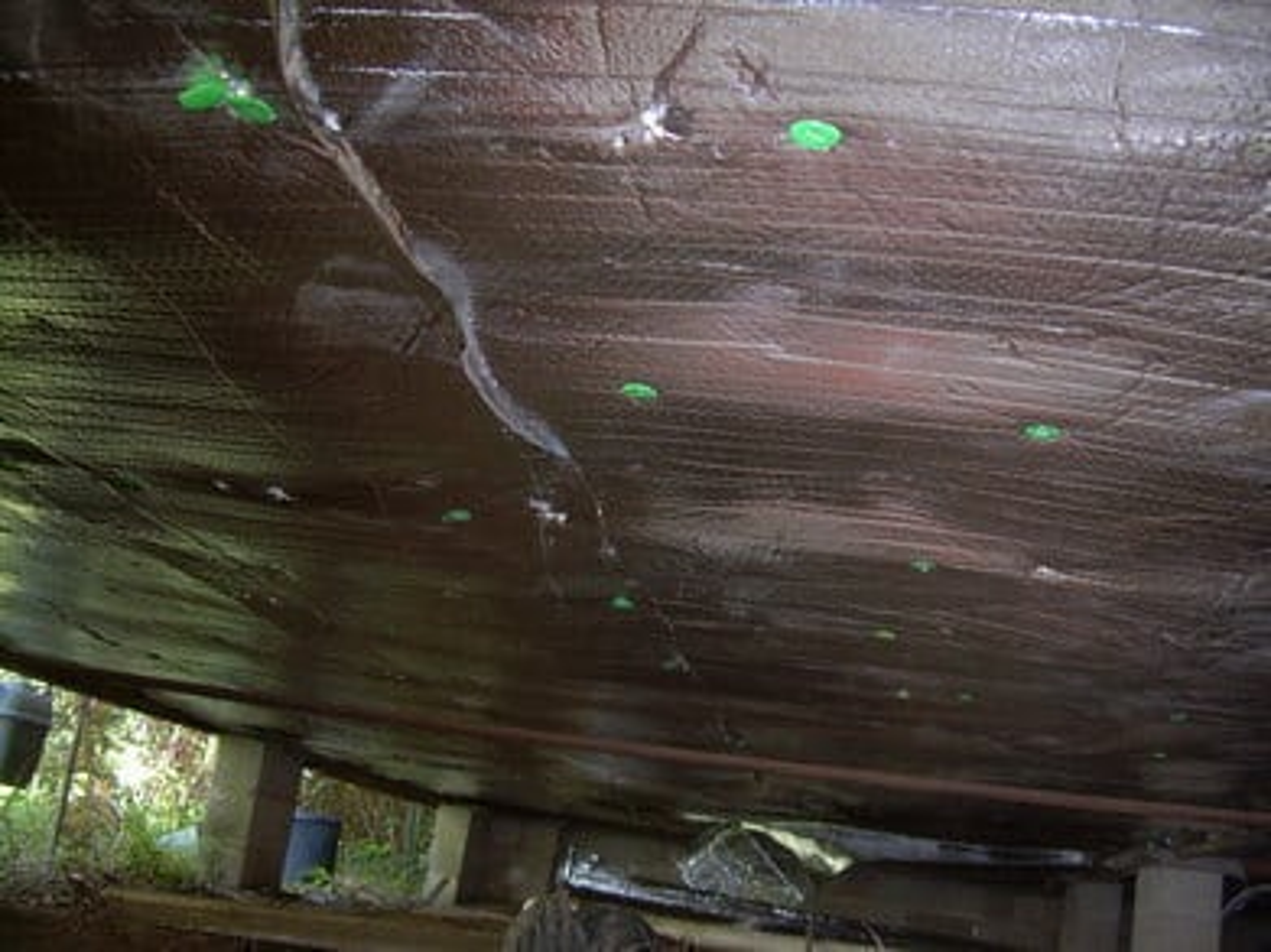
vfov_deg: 37.7
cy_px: 476
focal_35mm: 38
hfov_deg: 49.0
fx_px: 1395
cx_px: 636
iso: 77
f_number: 2.8
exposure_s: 1/60
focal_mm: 6.3
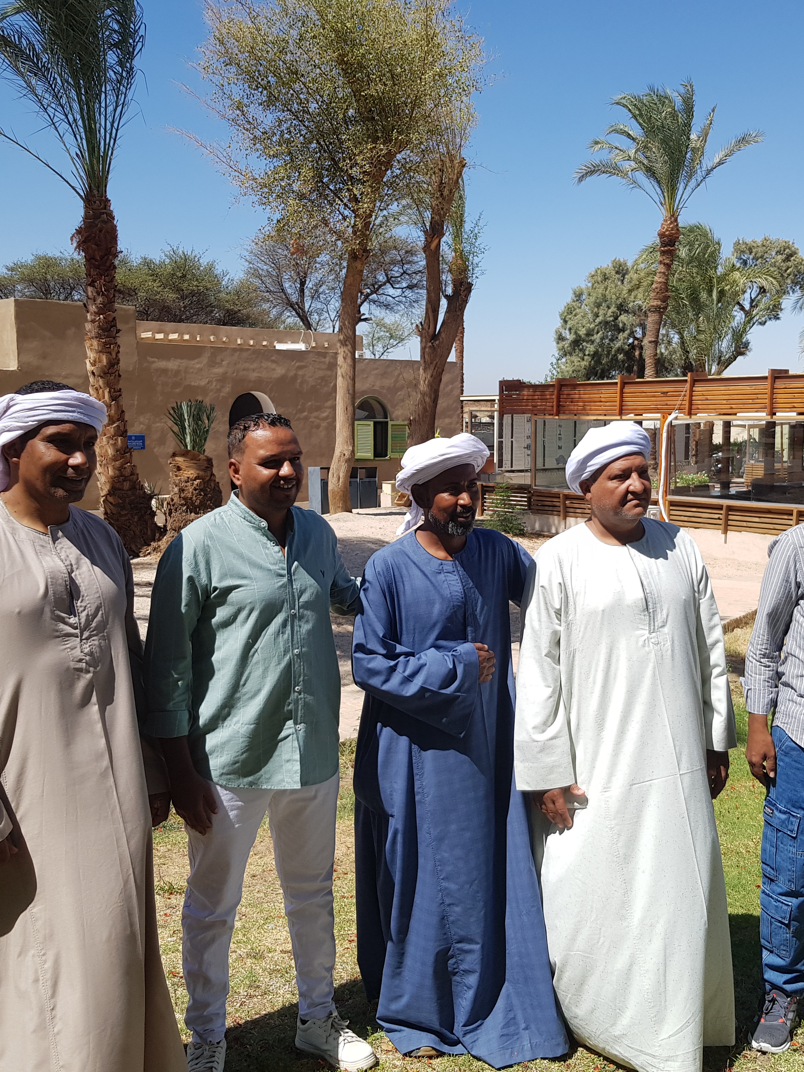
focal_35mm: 35
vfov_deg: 52.6
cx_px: 458
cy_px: 533
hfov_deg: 40.6
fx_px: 1084
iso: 40
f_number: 1.7
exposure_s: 1/2112
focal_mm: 4.3
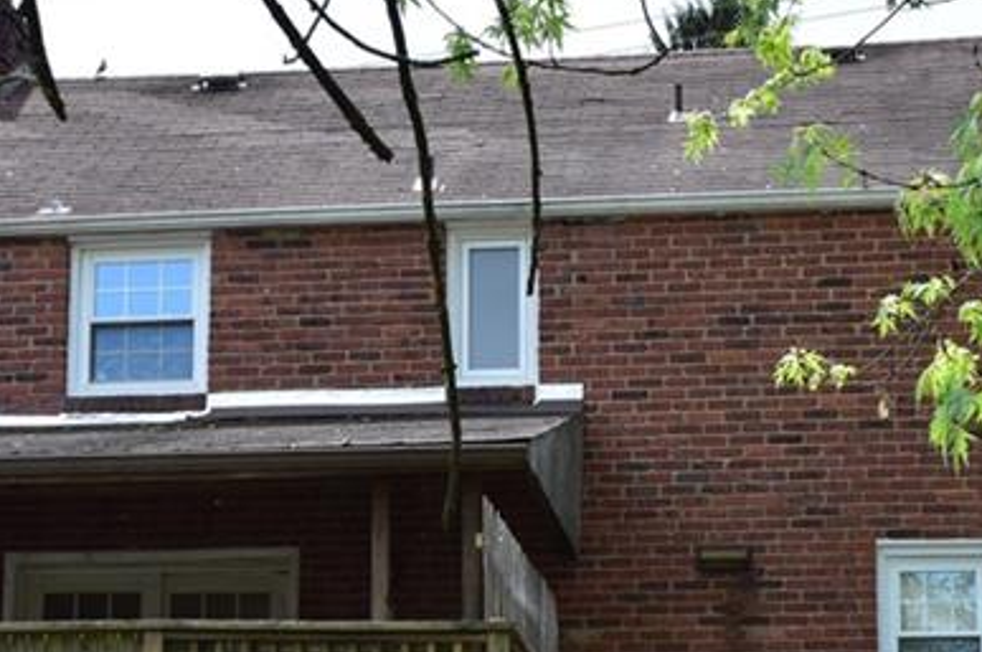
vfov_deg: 13.6
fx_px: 2706
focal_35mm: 99
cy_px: 566
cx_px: 360
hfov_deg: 20.5
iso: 400
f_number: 11
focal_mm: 25
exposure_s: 1/400
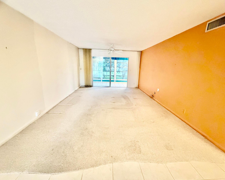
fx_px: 100
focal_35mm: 15
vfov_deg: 84.0
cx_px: 116
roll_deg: -2.0
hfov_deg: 96.8
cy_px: 89
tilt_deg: -12.9
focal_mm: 2.22
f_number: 2.2
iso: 1000
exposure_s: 1/40
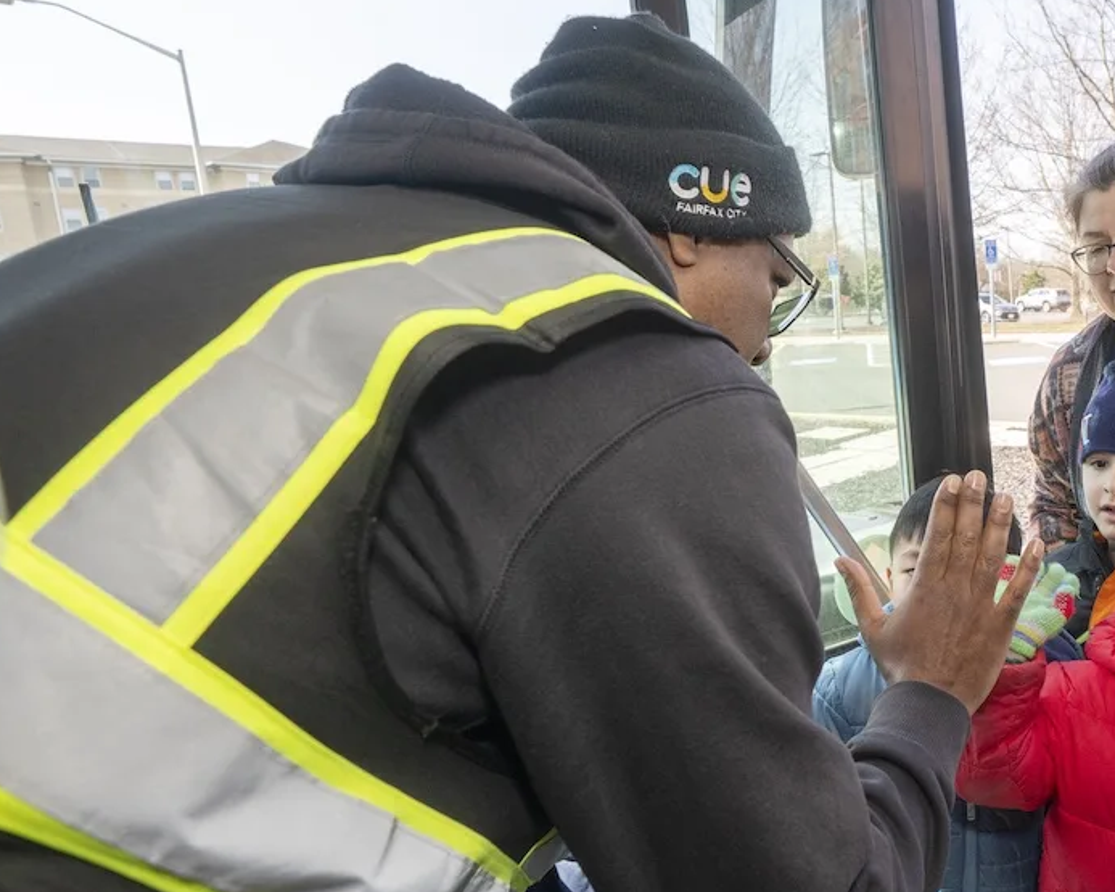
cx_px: 838
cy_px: 502
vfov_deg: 54.8
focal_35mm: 26
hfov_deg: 62.2
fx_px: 858
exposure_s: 1/250
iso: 320
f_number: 6.3
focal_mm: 16
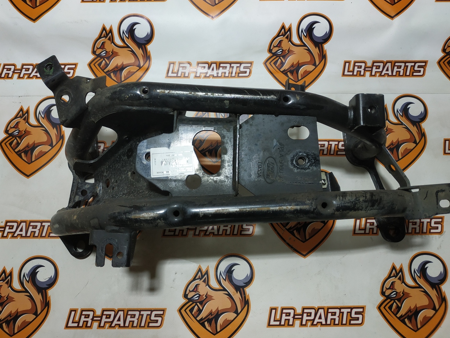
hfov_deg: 69.4
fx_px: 325
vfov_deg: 54.9
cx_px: 233
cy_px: 171
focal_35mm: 25
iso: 160
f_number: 1.9
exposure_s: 1/100
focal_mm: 3.94
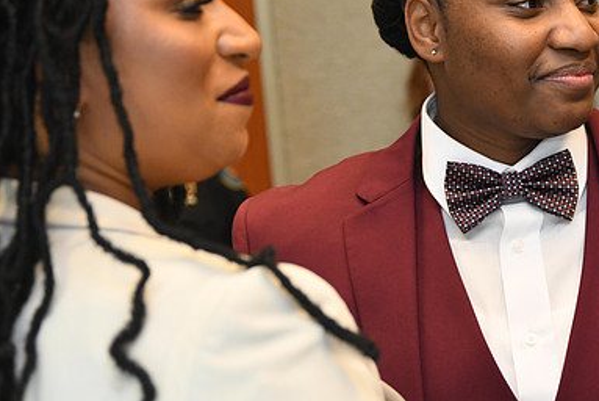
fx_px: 2015
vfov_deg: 11.3
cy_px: 117
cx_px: 327
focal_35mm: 121
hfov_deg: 16.9
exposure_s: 1/250
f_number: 5.6
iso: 3200
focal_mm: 80
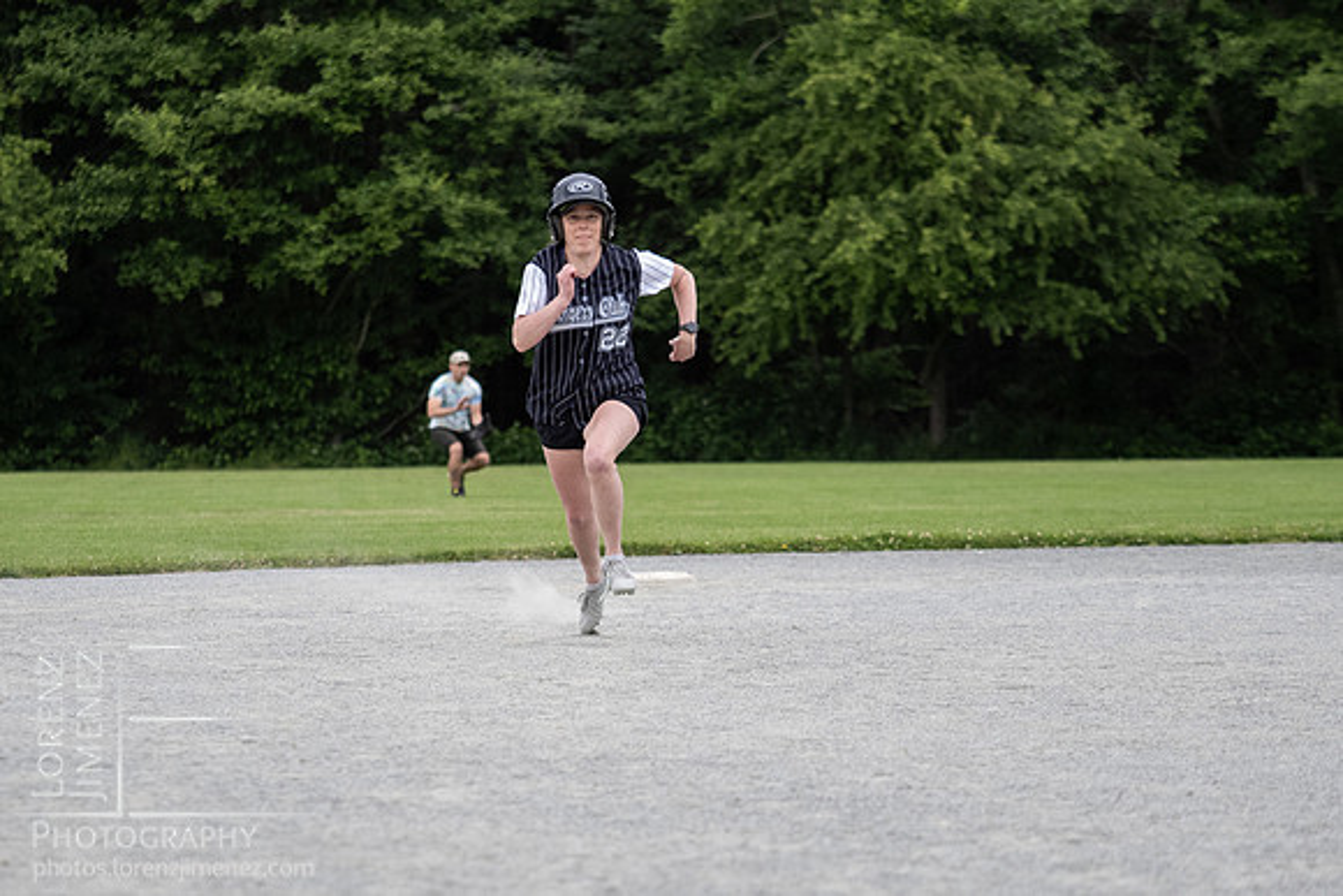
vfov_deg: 8.5
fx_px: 6035
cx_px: 628
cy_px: 477
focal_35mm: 162
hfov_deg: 12.7
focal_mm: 73
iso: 1000
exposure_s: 1/1600
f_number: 2.8
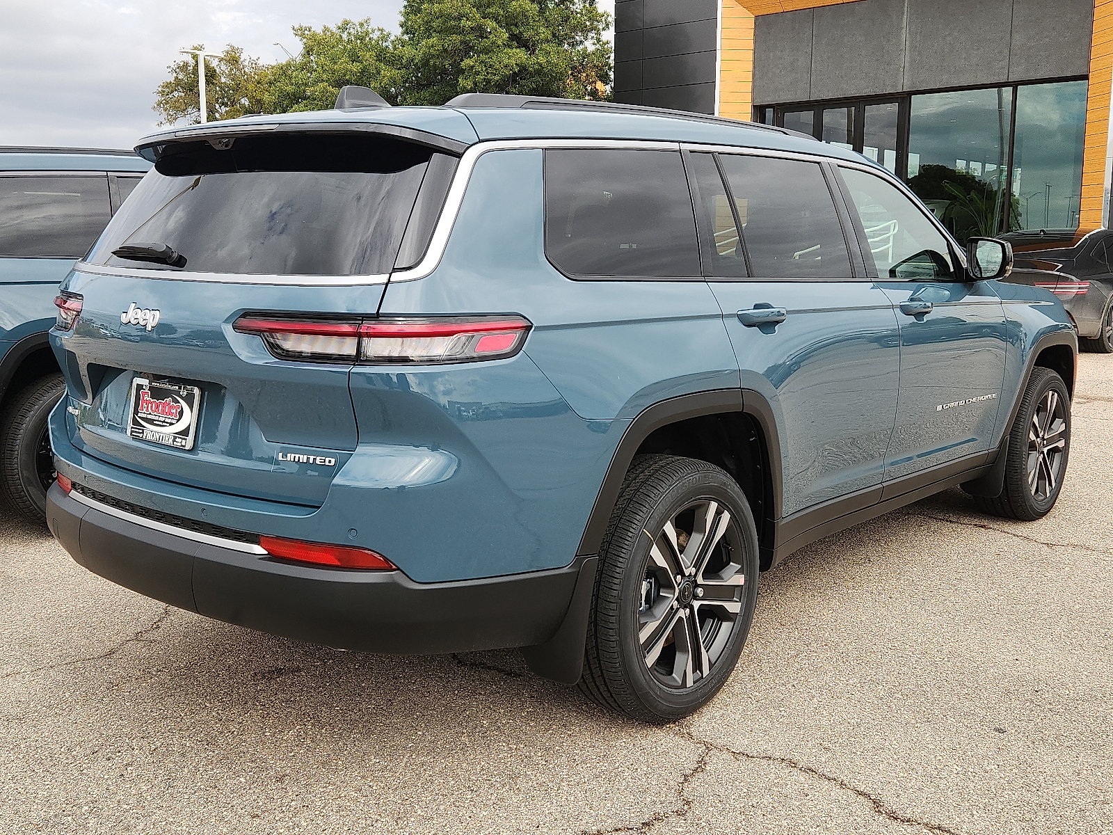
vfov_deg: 58.9
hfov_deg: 73.9
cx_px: 556
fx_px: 740
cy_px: 418
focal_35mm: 23
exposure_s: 1/714
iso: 50
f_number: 1.8
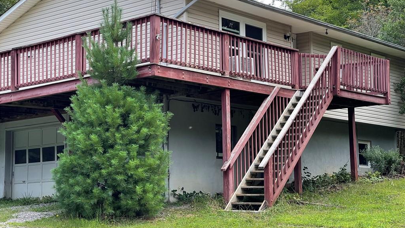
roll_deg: +0.6
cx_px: 202
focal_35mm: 70
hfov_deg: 30.1
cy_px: 109
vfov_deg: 17.2
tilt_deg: +7.3
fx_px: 752
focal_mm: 7.5
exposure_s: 1/158
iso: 20
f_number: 2.2
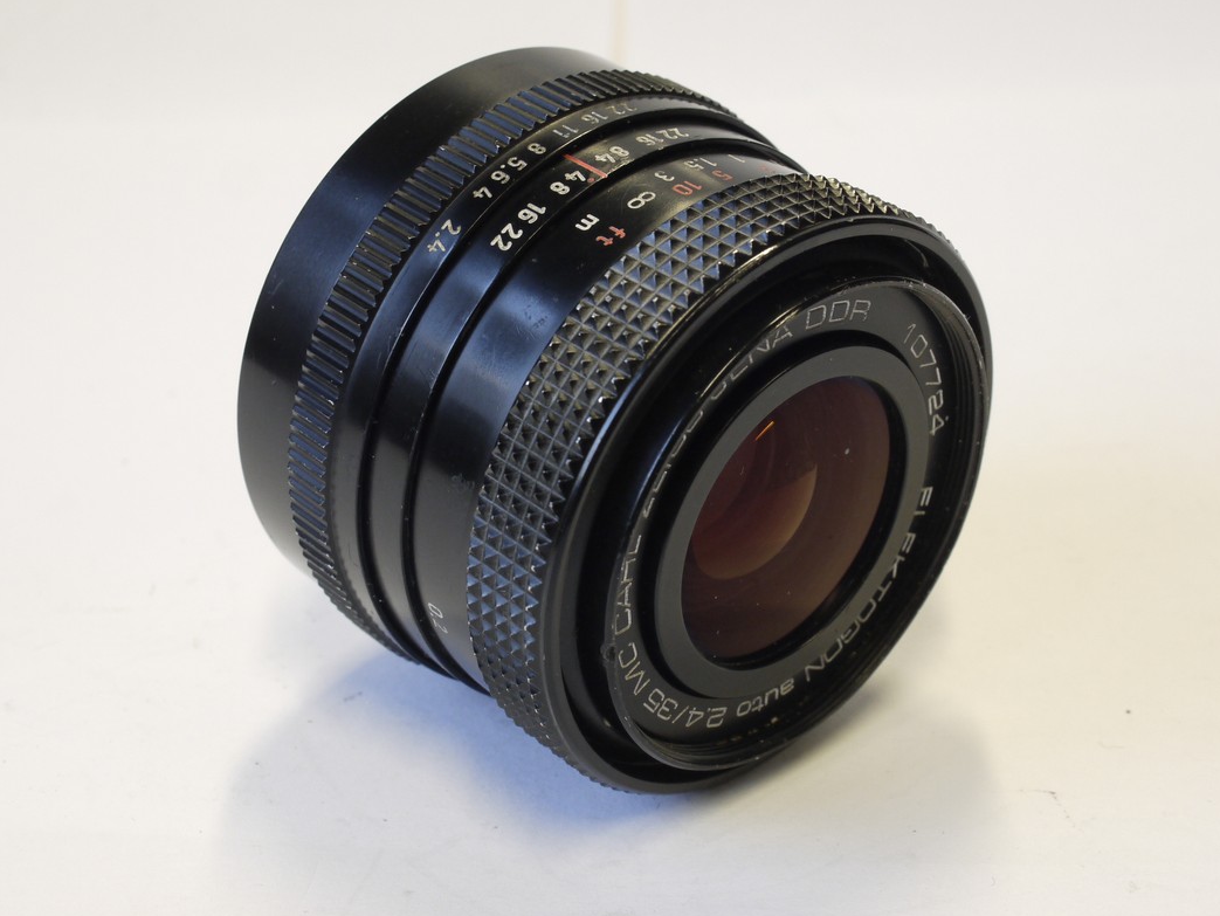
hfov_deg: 28.1
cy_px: 427
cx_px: 551
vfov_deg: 21.3
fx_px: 2433
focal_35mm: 69
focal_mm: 30
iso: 400
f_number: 9
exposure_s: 1/15
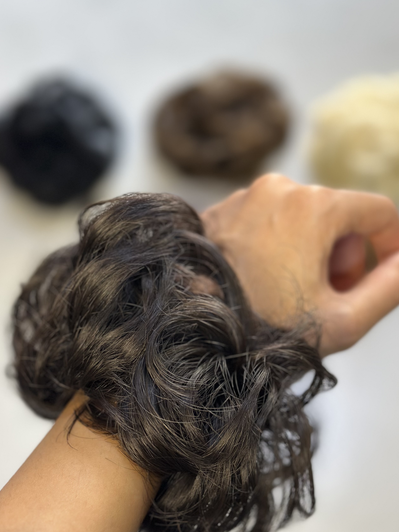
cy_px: 311
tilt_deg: -67.1
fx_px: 891
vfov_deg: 33.2
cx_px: 204
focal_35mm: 58
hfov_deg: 25.2
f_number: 1.78
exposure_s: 1/100
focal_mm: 6.86
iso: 160
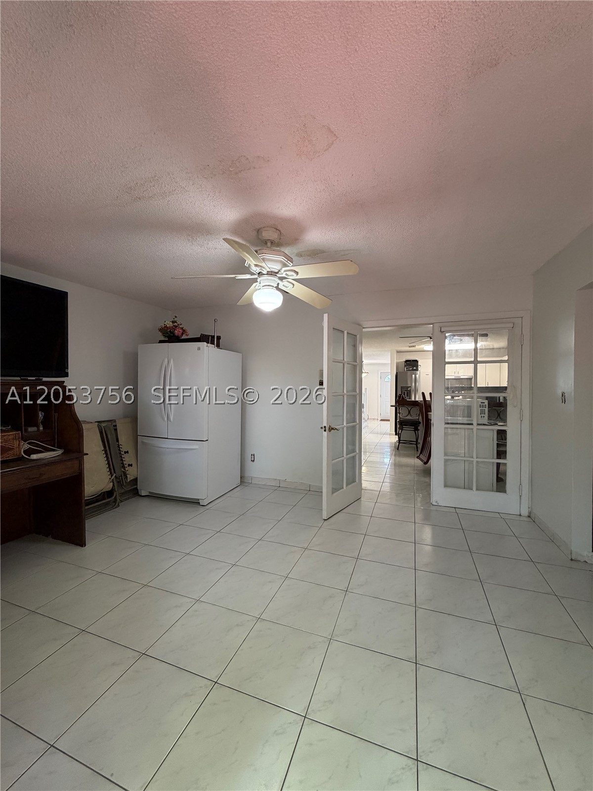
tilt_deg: -0.7
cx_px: 296
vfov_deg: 102.1
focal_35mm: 14
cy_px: 396
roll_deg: +0.5
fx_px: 320
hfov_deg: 85.7
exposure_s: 1/60
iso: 200
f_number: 2.2
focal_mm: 2.22
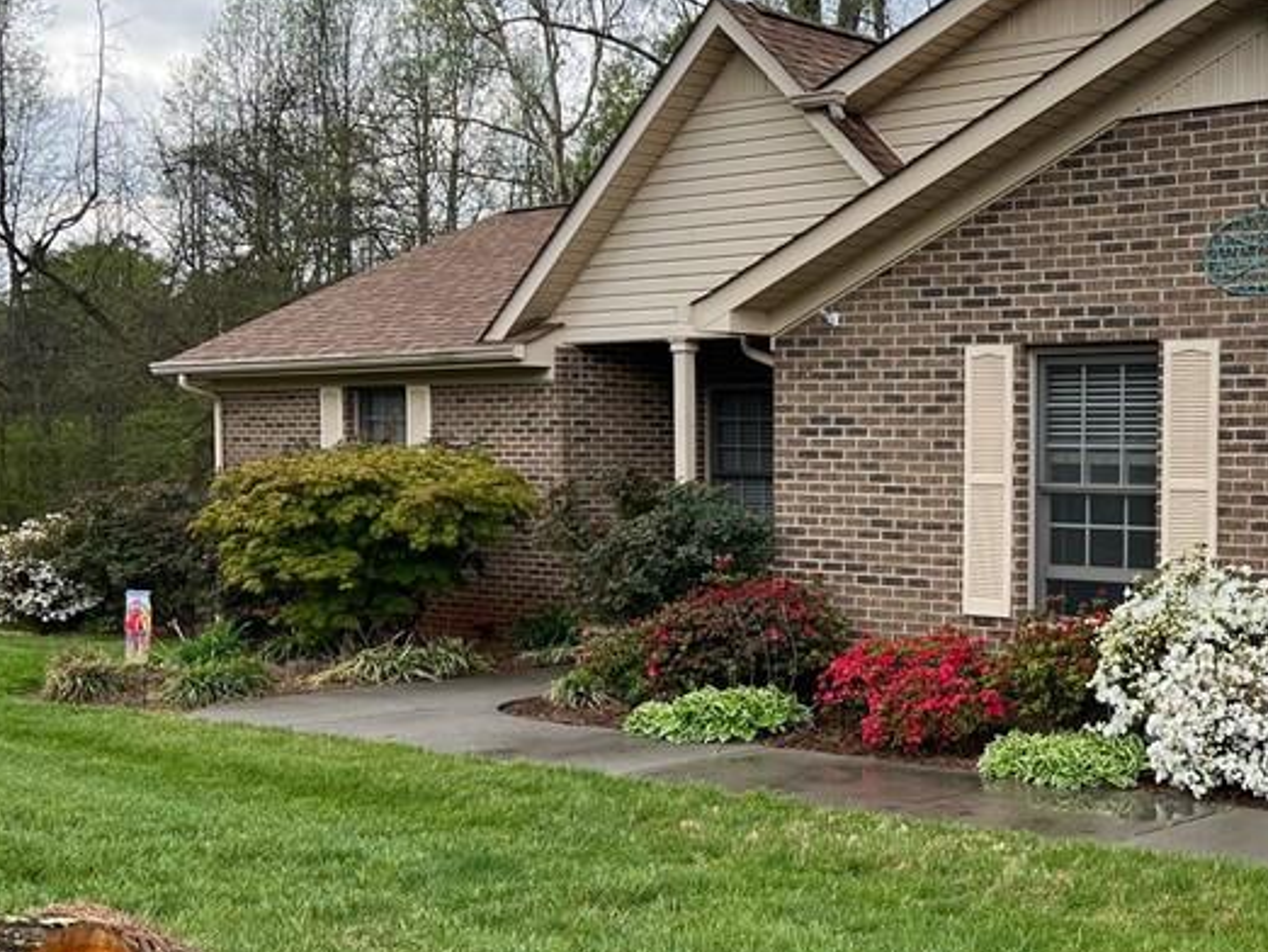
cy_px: 520
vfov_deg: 28.6
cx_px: 1134
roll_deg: -0.3
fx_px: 1869
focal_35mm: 51
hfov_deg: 35.3
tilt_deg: -3.2
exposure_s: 1/1000
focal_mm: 5.7
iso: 50
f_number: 1.5
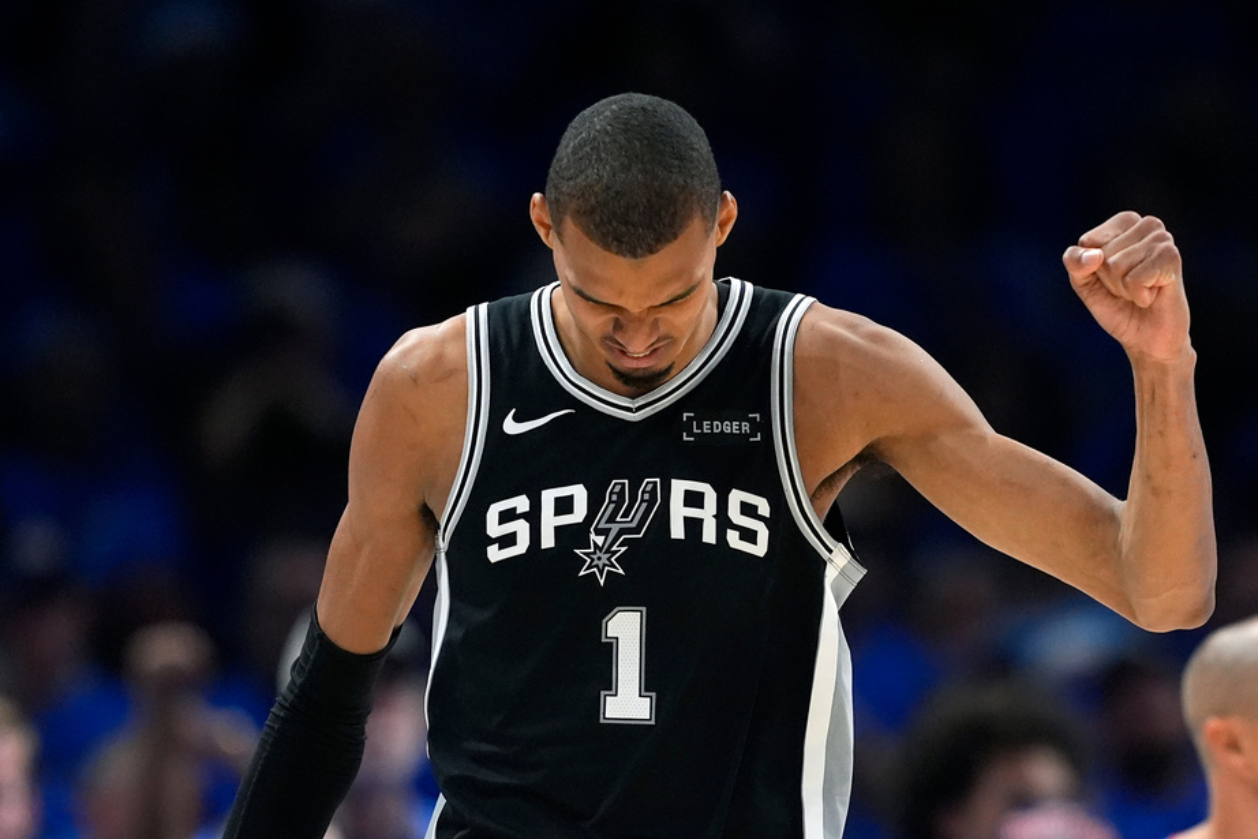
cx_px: 697
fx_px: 15517
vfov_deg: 3.1
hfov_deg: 4.6
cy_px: 460
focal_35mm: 444
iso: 4000
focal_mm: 400
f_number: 3.2
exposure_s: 1/1600
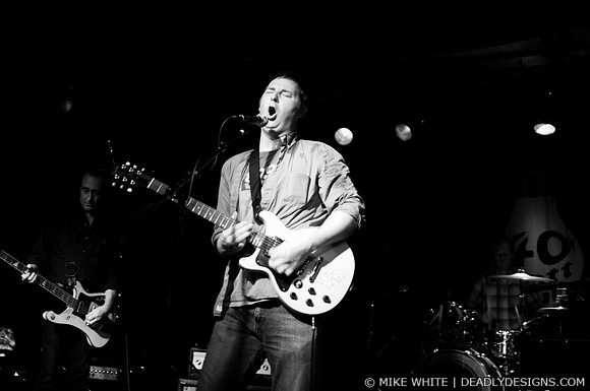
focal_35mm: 45
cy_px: 196
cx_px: 295
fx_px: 736
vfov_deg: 29.8
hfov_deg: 43.7
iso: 1000
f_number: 1.8
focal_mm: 30
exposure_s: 1/160
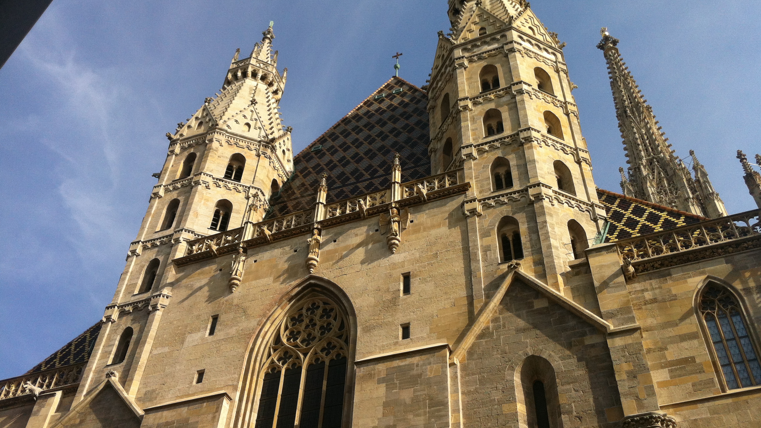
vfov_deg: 30.4
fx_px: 787
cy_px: 211
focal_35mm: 39
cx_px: 386
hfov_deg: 51.6
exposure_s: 1/1207
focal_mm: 3.85
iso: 80
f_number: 2.8
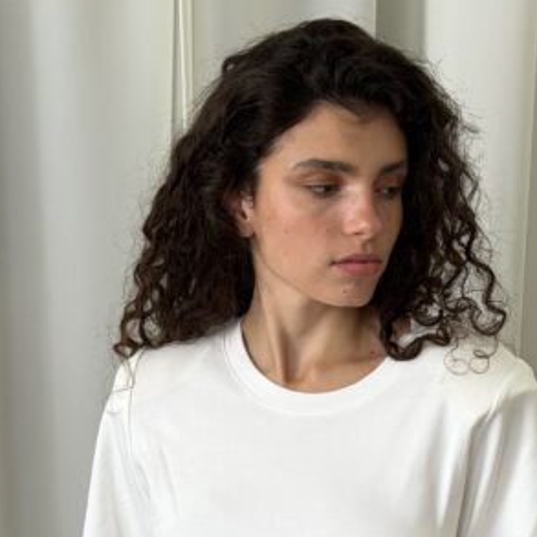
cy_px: 689
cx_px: 290
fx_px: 2036
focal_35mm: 116
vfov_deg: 14.4
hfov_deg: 15.0
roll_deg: -1.5
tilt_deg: -20.0
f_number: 1.78
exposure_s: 1/121
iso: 100
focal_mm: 6.76
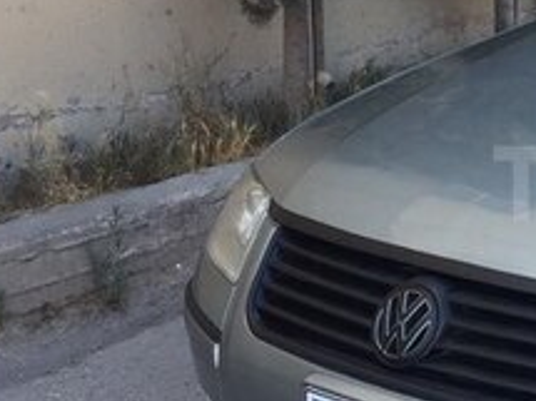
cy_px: 183
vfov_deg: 16.6
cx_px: 748
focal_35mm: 89
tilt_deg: -14.2
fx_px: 1377
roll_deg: -3.6
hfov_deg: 19.8
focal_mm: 4.15
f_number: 2.2
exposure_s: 1/230
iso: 32
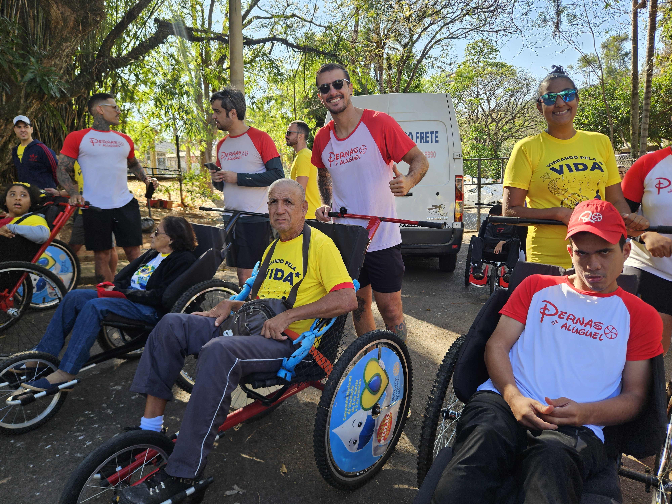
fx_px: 446
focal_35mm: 23
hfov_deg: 73.9
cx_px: 336
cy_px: 252
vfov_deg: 58.9
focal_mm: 5.4
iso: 25
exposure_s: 1/193
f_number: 1.8
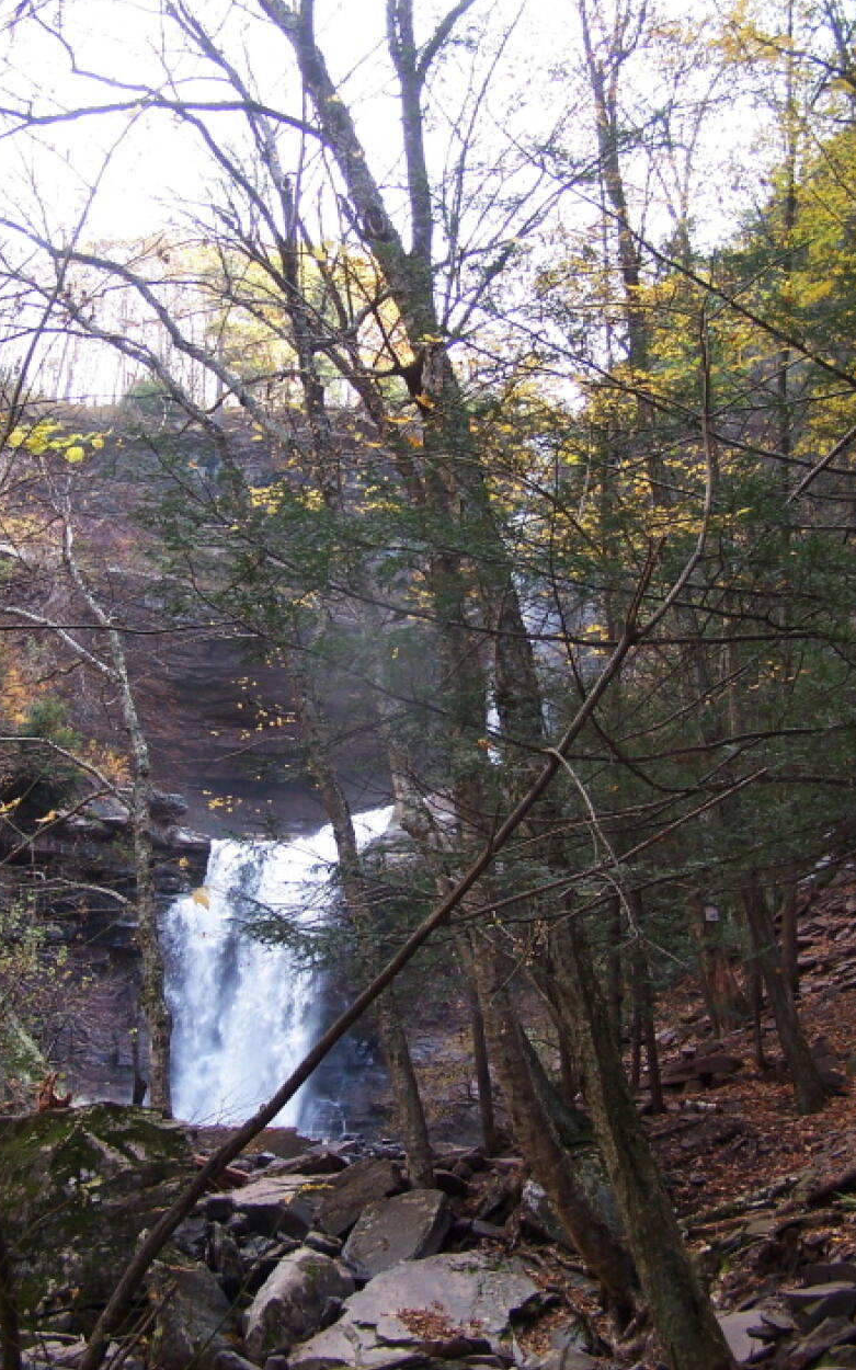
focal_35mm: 44
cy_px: 689
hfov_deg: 29.2
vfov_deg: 45.3
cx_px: 390
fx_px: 1643
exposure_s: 1/100
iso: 80
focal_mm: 6.3
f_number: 2.8
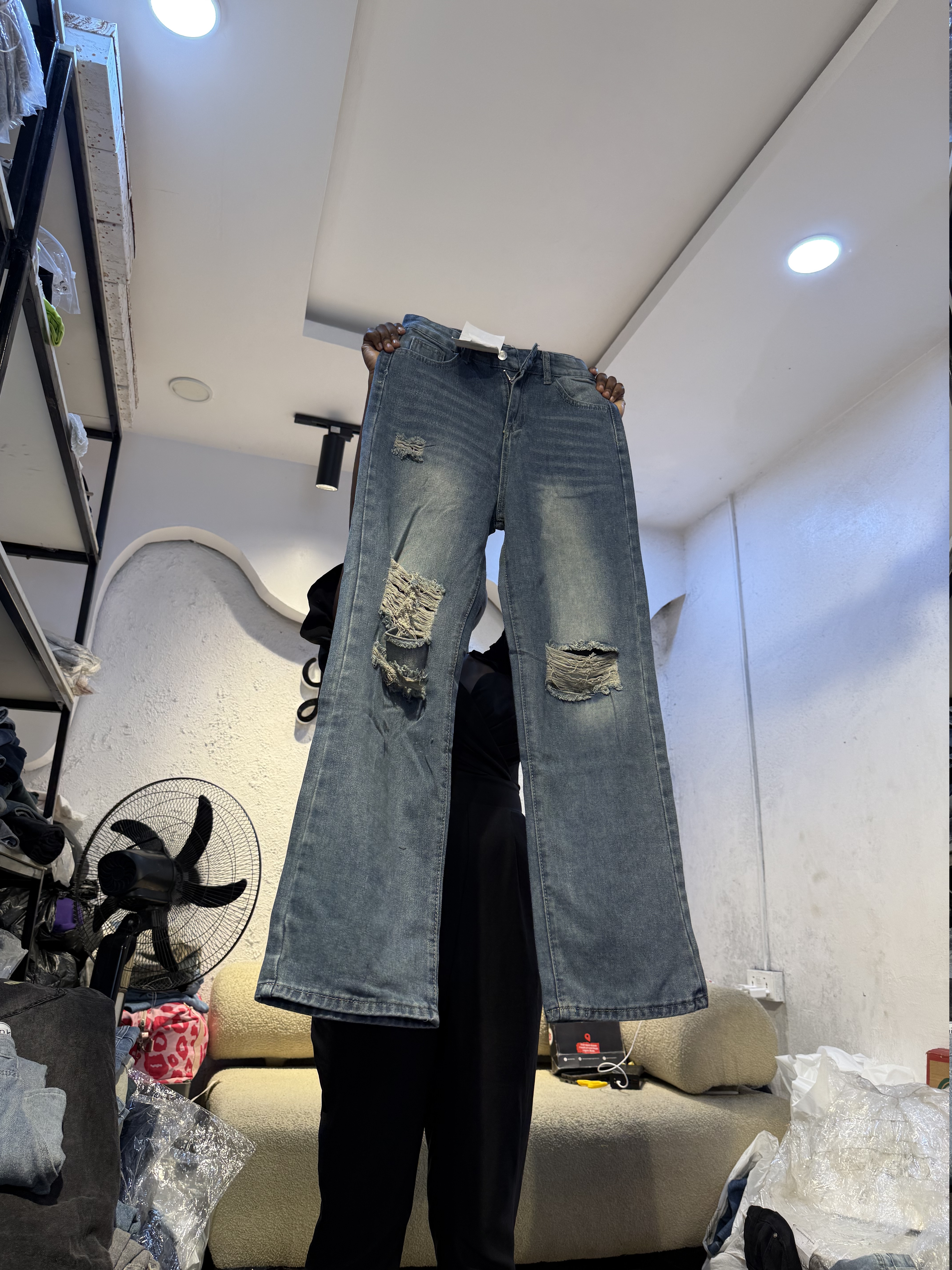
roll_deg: -3.1
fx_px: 880
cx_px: 476
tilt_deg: +20.2
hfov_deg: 56.8
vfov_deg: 71.6
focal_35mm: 24
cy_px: 635
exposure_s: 1/100
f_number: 1.78
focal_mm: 6.76
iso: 80
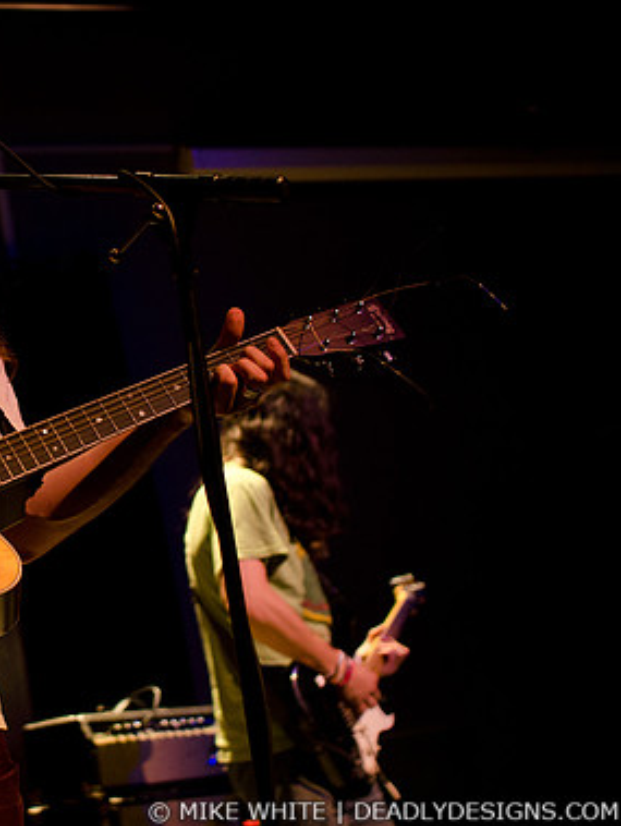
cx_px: -2
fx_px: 1576
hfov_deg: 21.5
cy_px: 412
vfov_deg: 29.4
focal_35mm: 66
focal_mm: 30
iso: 1600
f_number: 2.8
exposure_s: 1/80
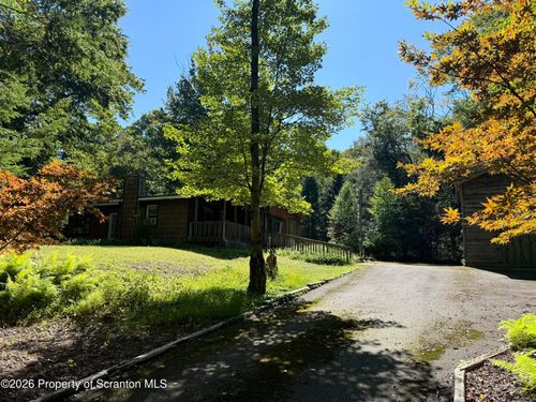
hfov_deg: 71.6
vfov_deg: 56.8
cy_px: 201
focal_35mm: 24
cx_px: 268
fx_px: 372
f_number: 1.78
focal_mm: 6.76
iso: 100
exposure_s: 1/2053
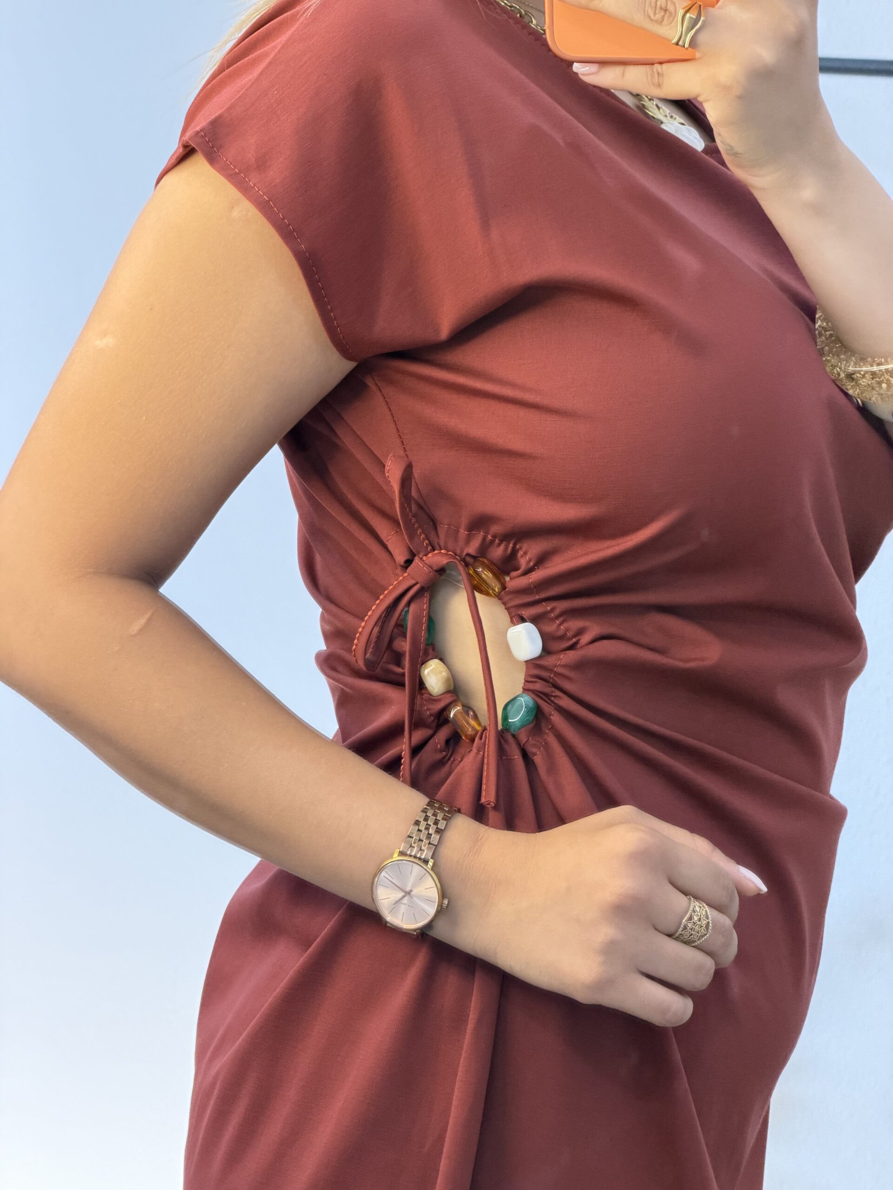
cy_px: 595
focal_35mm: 100
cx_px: 446
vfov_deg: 19.6
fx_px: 3440
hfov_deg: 14.8
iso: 400
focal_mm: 16.89
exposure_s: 1/109
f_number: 2.8
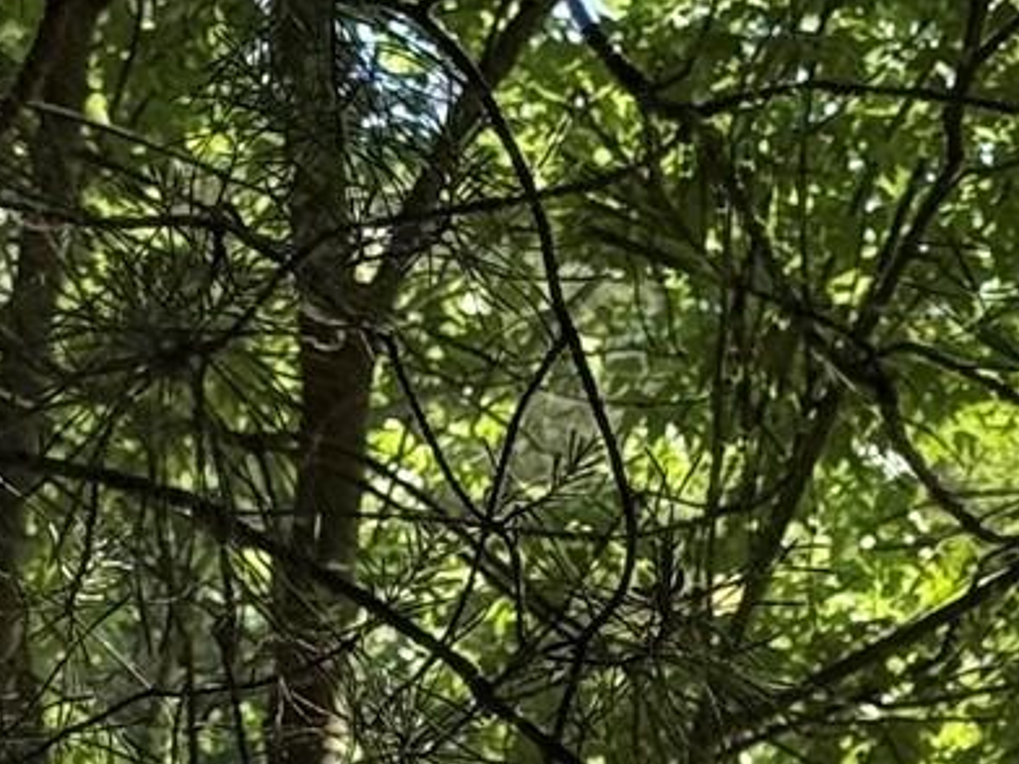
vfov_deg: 5.8
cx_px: 1937
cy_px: 1515
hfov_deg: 7.6
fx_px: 7389
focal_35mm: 251
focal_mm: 6.76
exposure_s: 1/1795
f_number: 1.78
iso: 64
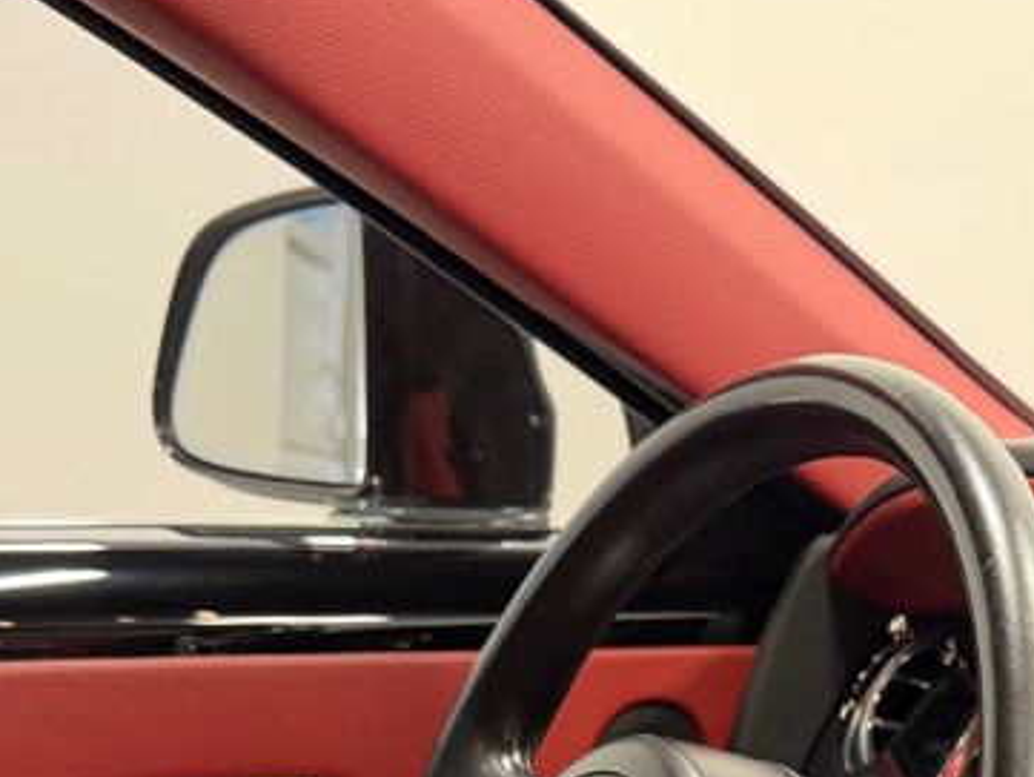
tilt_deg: -16.3
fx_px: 2032
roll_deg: -1.9
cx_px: 845
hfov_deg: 27.9
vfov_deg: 20.0
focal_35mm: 68
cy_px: 989
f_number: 1.78
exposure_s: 1/46
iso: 160
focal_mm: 6.76
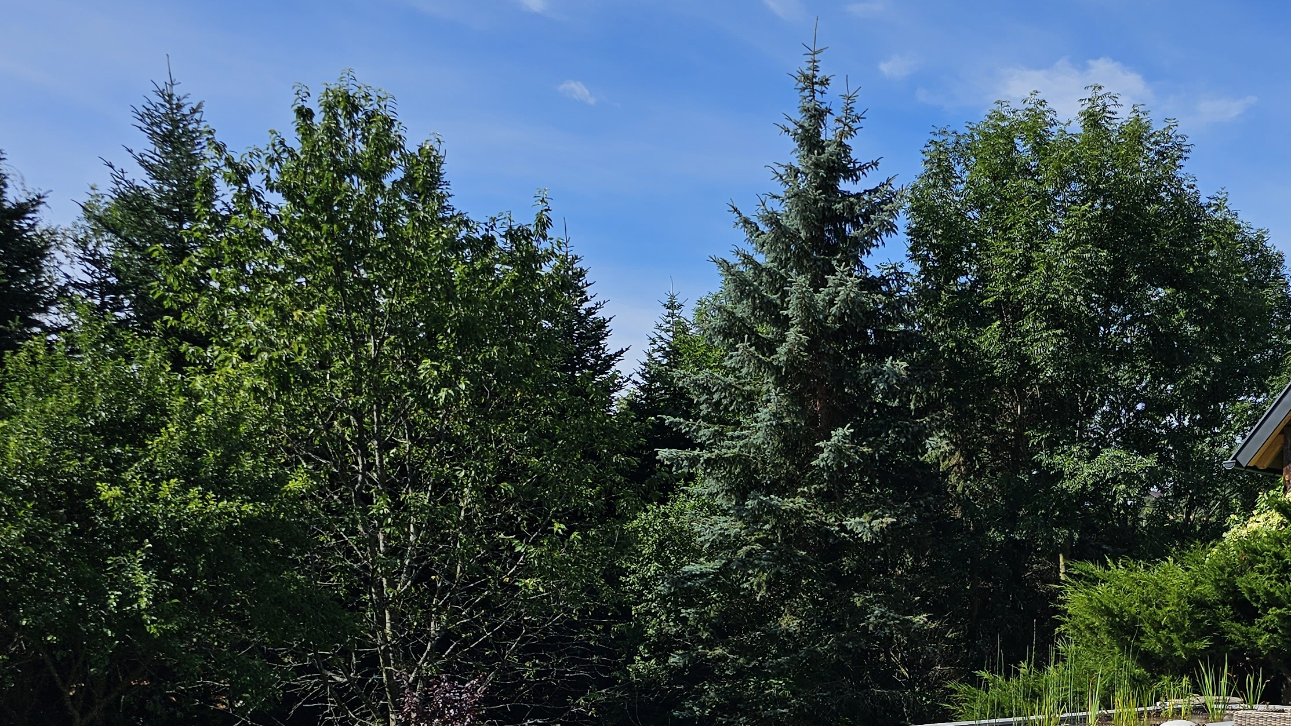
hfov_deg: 42.9
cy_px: 783
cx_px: 1071
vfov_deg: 24.8
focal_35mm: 45
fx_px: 1541
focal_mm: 6.3
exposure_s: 1/1179
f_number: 1.7
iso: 10
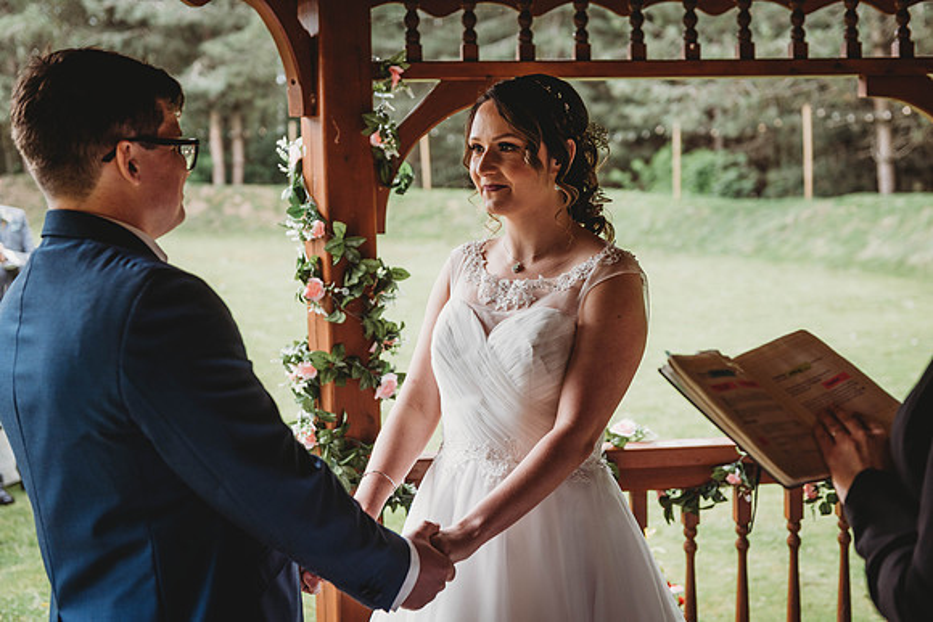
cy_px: 311
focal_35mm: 52
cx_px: 466
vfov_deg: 26.0
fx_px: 1348
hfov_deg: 38.2
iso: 200
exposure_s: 1/400
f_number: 3.5
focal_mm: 52
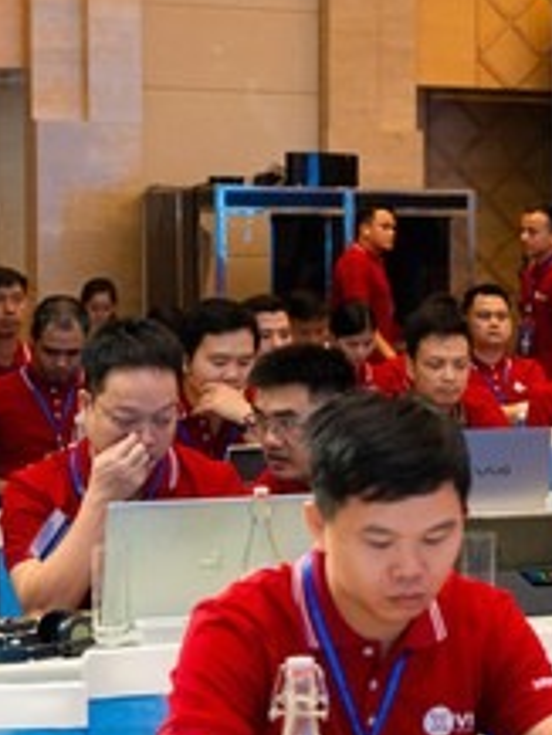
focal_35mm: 121
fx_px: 2574
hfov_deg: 11.5
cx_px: 948
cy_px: 352
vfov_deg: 16.2
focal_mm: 41.4
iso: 1000
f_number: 4
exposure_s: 1/160
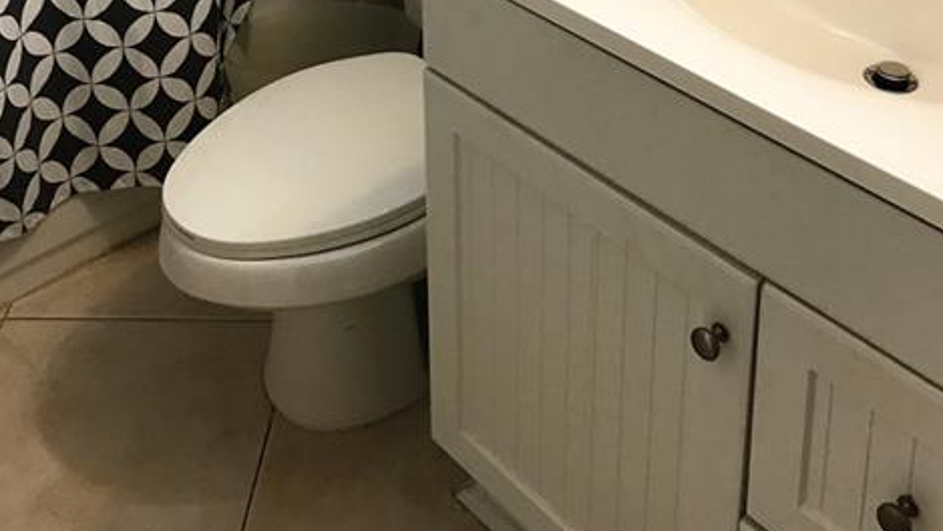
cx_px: 513
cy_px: -215
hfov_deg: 41.3
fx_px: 1250
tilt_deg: -19.4
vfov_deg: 21.1
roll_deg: -0.1
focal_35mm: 50
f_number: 1.8
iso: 25
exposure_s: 1/30
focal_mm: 3.99
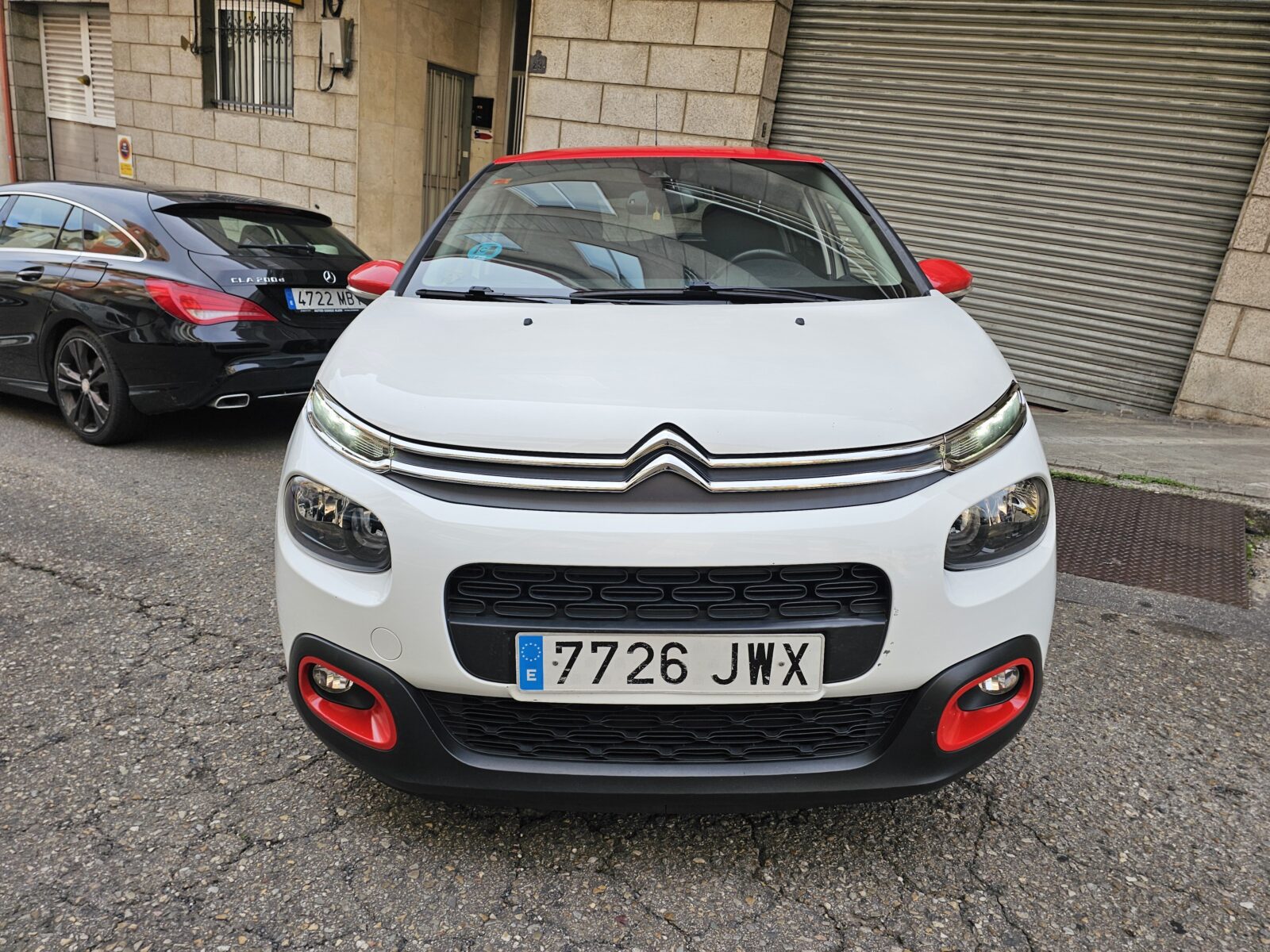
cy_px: 476
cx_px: 635
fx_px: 844
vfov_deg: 58.9
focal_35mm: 23
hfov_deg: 73.9
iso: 16
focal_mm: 6.3
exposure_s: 1/180
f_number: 1.7
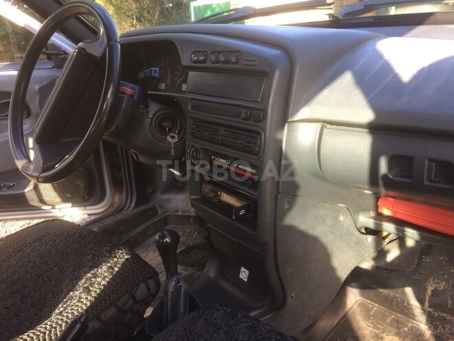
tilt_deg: -19.3
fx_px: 380
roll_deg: +1.2
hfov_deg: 61.7
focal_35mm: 29
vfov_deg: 48.2
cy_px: 170
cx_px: 227
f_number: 2.2
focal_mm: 4.15
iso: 32
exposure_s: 1/100
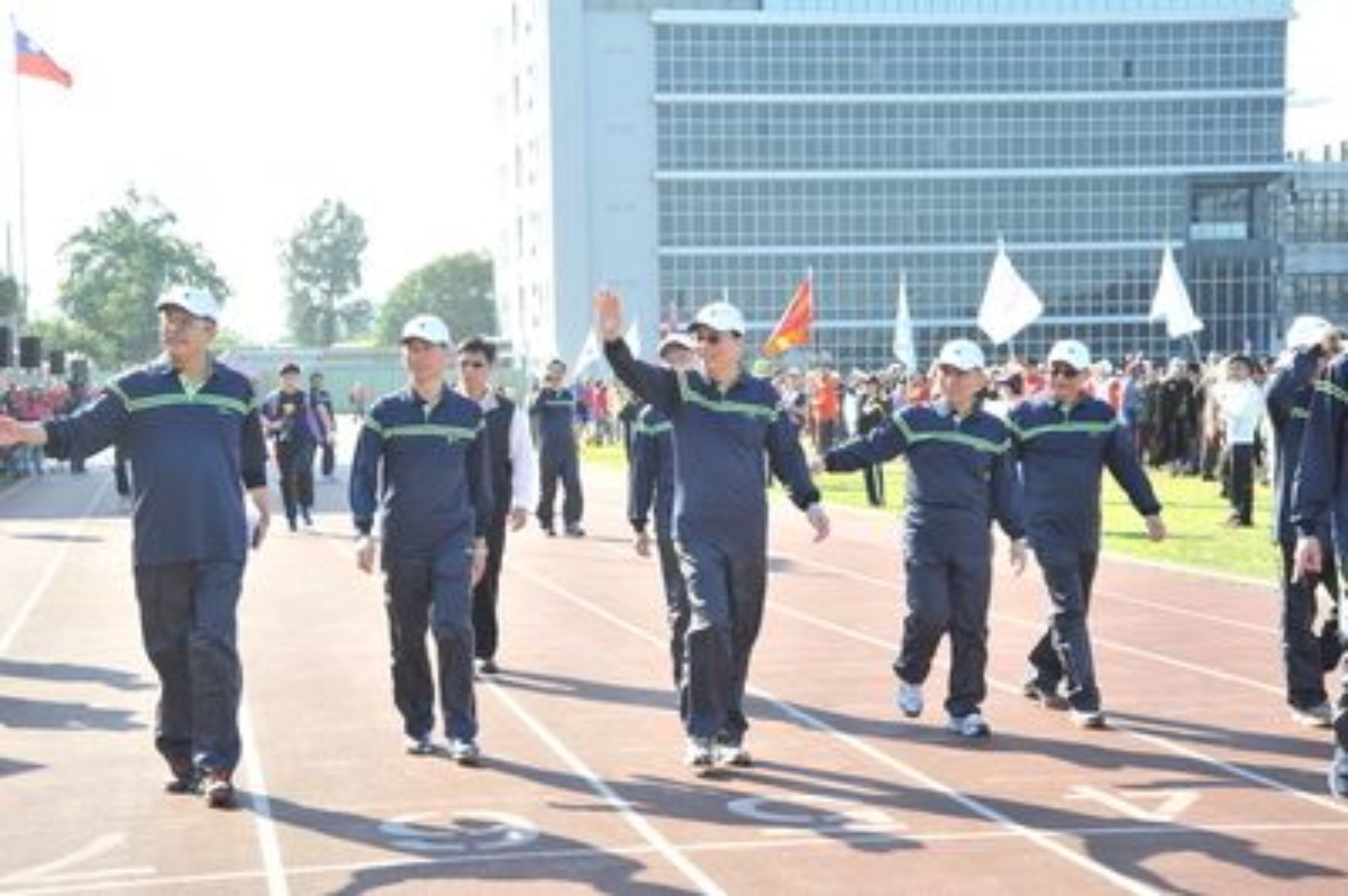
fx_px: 2320
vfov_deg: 21.9
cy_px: 448
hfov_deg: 32.4
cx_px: 674
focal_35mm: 62
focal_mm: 62
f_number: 10
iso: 1600
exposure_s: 1/400
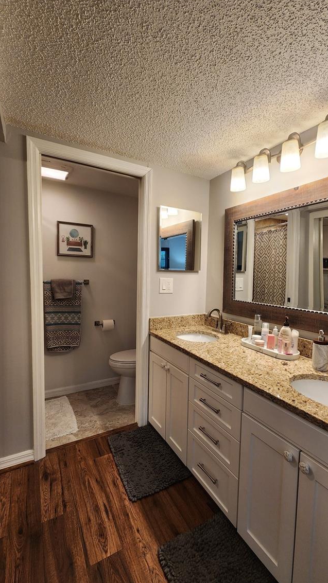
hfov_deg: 70.1
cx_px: 187
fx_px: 232
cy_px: 293
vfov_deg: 103.0
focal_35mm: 15
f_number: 2.2
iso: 125
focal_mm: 2.2
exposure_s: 1/60
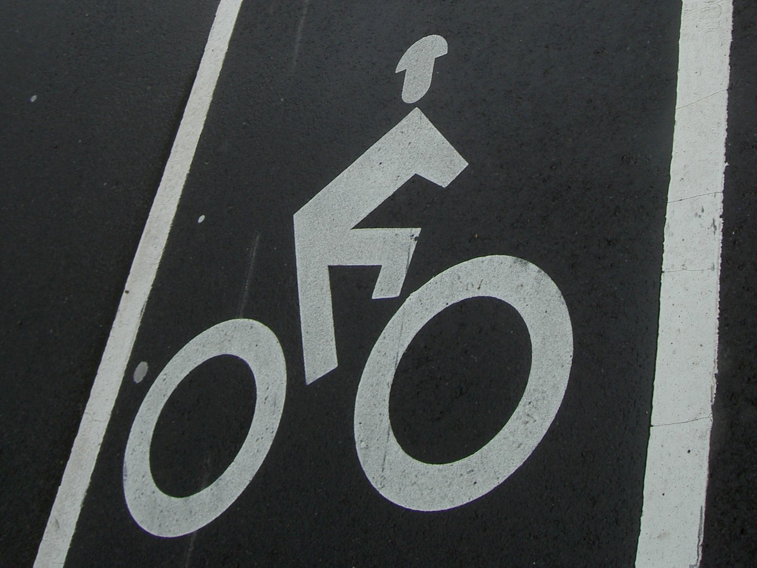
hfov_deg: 47.9
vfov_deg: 36.8
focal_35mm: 39
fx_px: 853
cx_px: 378
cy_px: 284
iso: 100
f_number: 4.7
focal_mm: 8
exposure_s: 1/189
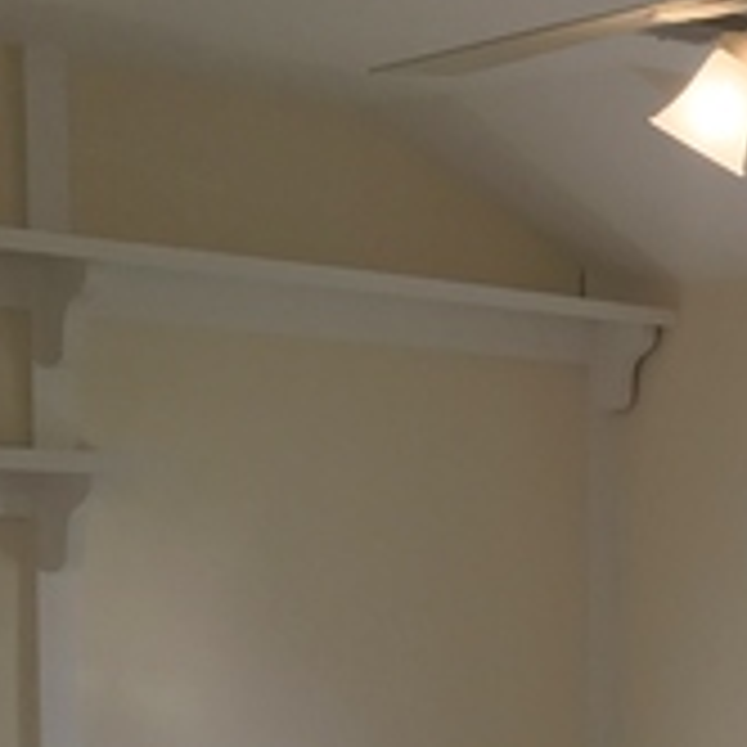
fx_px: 2417
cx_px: 1400
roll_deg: -1.2
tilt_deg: -3.7
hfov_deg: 15.0
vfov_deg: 17.2
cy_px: 742
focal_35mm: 99
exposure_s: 1/120
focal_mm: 4.15
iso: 32
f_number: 2.2
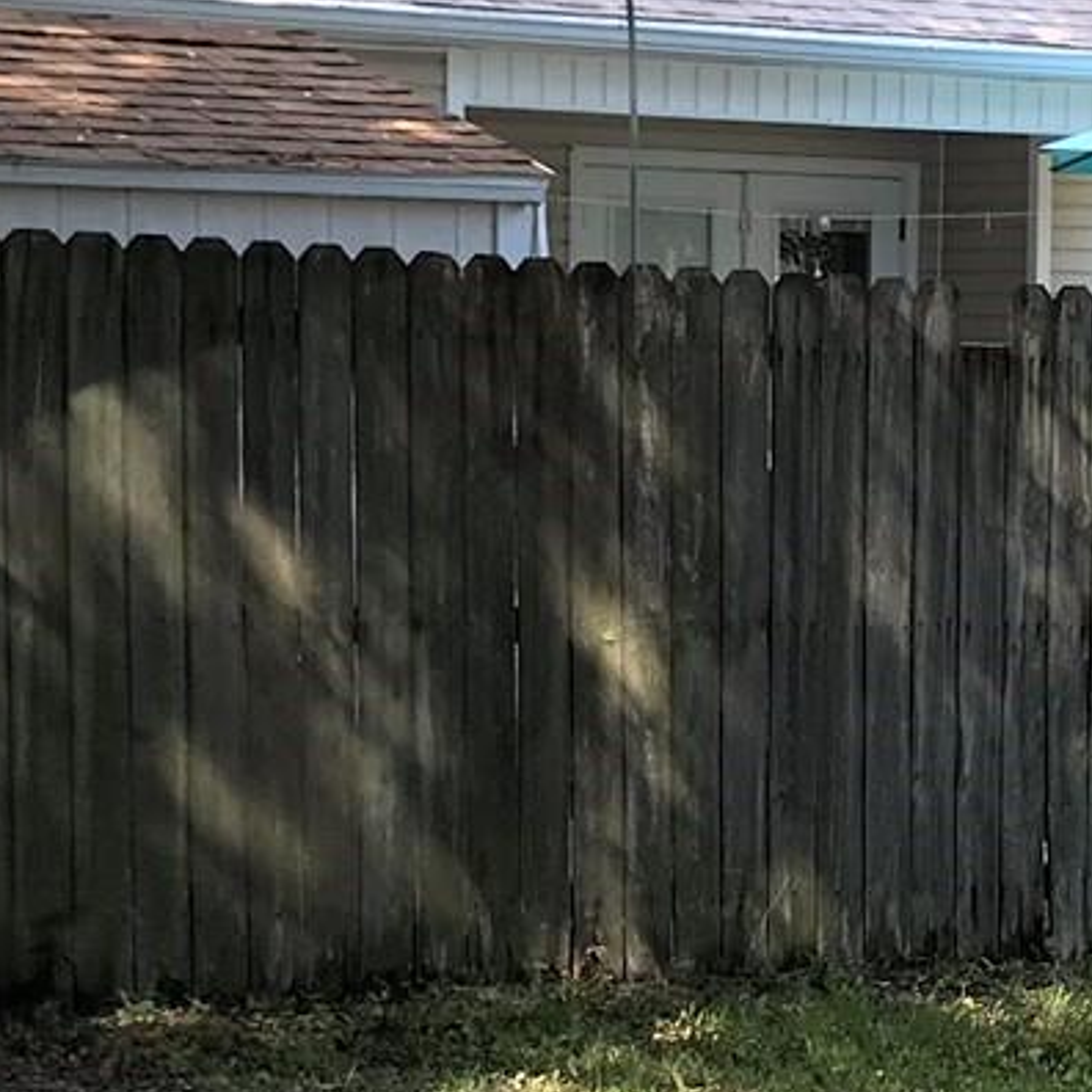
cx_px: 893
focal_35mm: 128
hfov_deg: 13.6
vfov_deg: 13.5
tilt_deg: -7.2
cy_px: 979
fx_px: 4568
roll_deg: -1.5
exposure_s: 1/352
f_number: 1.8
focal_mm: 3.99
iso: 20
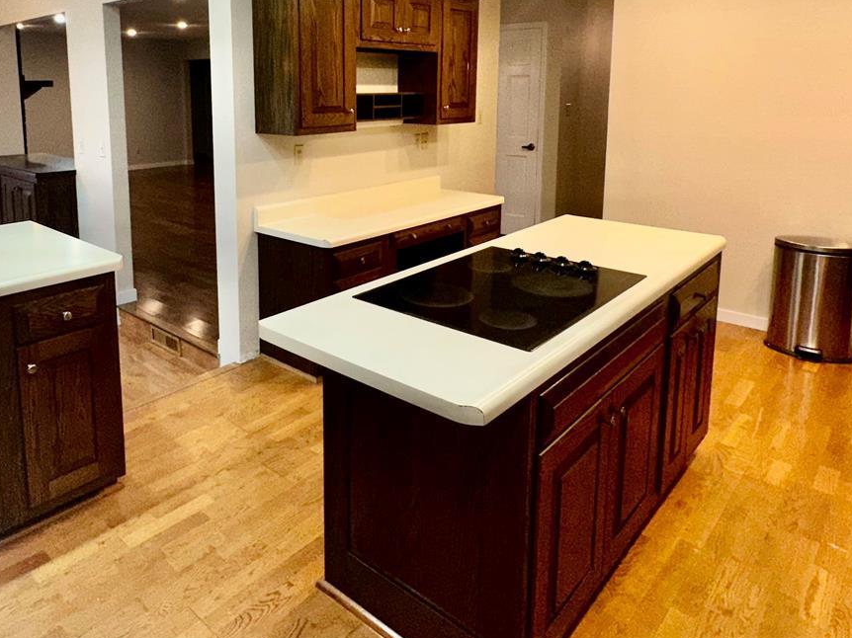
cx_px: 325
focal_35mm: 26
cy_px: 178
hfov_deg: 66.4
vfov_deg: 51.3
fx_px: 640
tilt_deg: -8.2
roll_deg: +0.7
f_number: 2.2
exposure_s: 1/86
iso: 80
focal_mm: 2.22
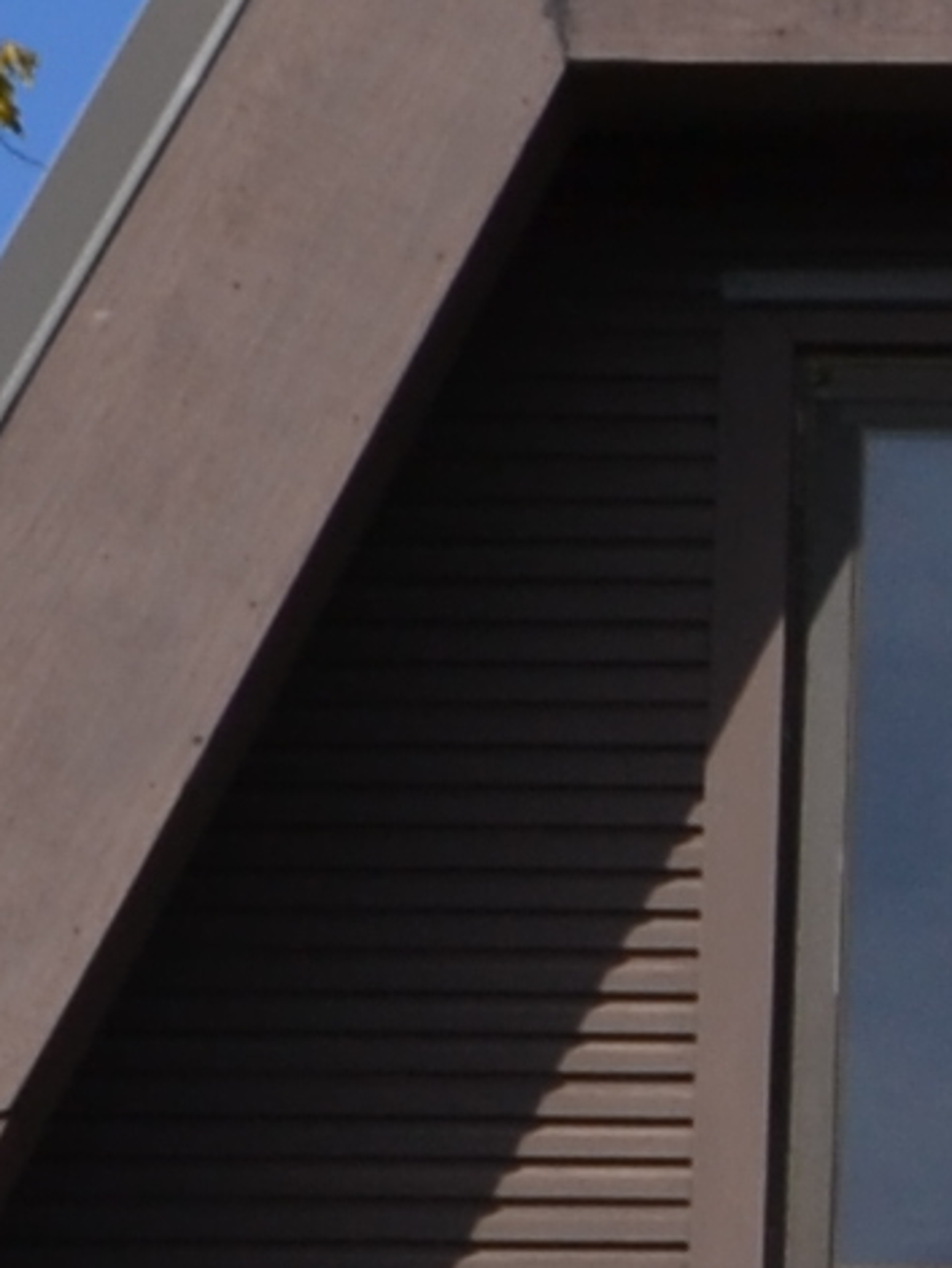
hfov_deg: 4.3
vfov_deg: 5.8
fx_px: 12420
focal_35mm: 339
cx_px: 2015
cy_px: 1932
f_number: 8
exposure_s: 1/250
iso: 100
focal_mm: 24
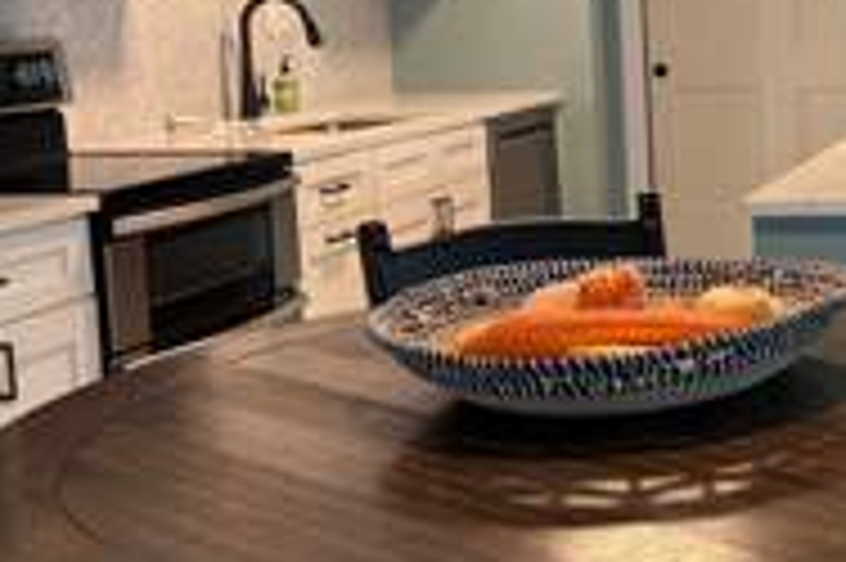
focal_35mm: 69
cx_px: 1040
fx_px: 1620
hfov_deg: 25.9
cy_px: 130
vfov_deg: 19.5
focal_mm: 5.96
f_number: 1.6
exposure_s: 1/60
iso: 125
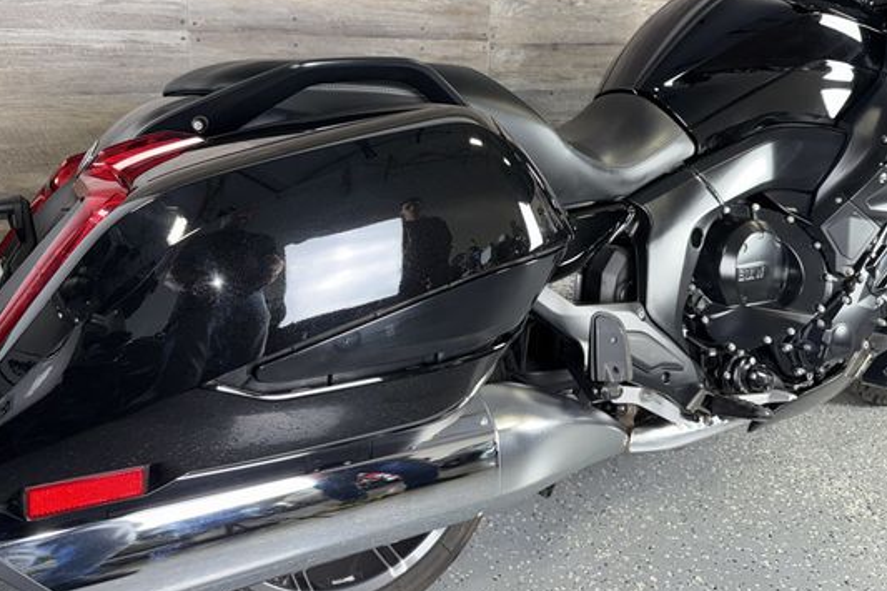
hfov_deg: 61.9
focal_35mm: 30
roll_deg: -1.5
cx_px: 446
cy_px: 201
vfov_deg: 43.0
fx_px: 739
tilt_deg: -12.5
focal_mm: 6.76
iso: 80
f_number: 1.78
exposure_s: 1/23
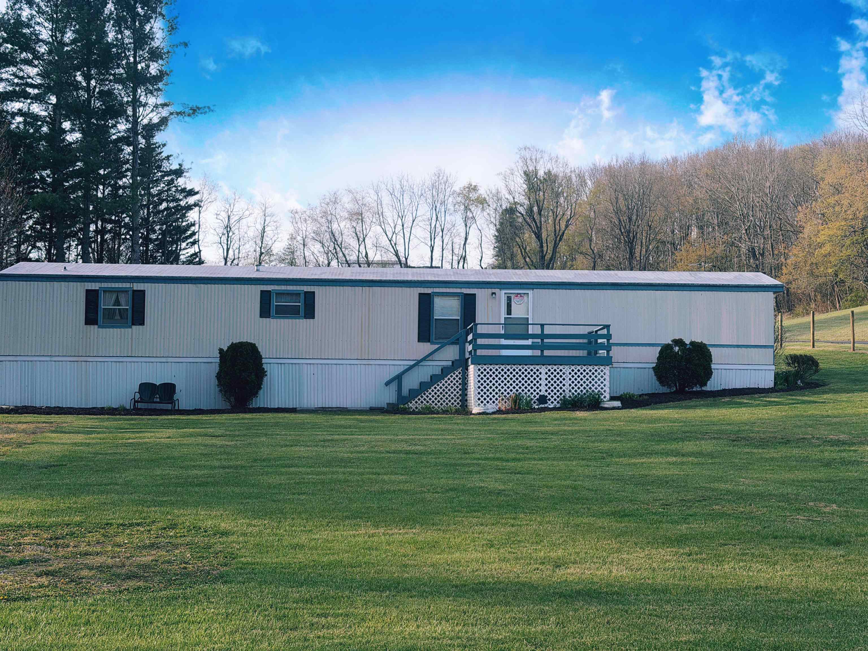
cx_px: 434
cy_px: 326
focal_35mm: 48
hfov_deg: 39.7
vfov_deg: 30.3
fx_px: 1204
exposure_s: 1/2667
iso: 64
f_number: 1.78
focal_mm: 6.76
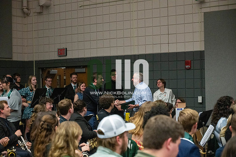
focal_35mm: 70
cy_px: 78
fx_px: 459
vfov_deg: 19.5
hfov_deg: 28.8
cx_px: 118
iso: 10000
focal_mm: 70
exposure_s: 1/500
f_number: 4
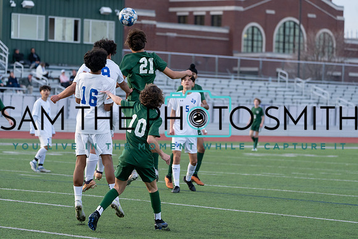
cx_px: 179
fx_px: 1701
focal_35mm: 171
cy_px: 120
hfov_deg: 12.0
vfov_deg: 8.0
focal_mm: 171
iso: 1600
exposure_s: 1/1250
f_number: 5.6
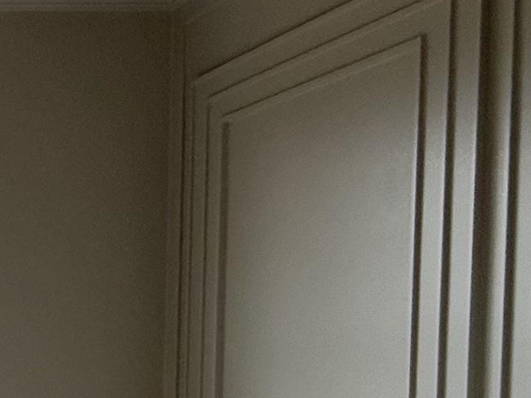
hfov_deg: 21.9
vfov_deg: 21.7
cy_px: 409
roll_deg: -0.3
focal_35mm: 65
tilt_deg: -2.8
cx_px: -363
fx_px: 997
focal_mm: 2.22
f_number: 2.2
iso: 64
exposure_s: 1/228
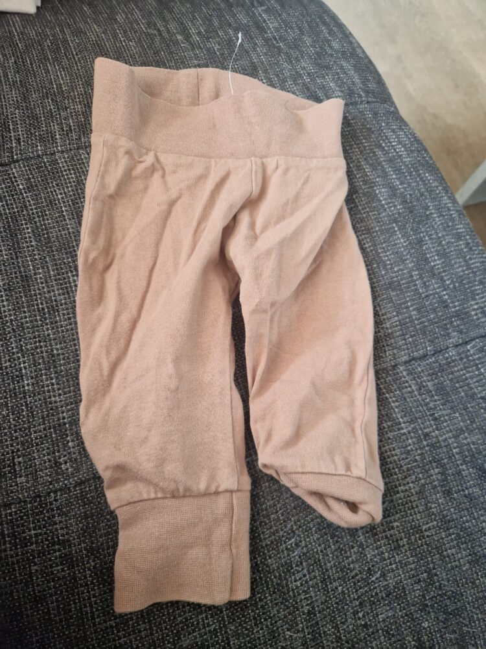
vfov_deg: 73.9
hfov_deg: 58.9
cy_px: 324
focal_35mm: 23
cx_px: 243
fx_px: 431
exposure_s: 1/100
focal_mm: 5.4
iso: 1000
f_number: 1.8
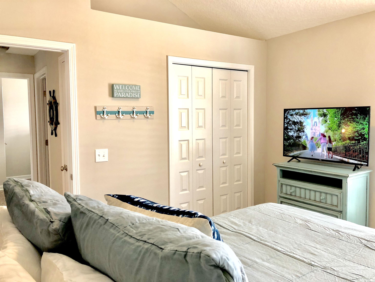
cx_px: 188
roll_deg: +1.3
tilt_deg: -3.6
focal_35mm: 28
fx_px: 303
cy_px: 141
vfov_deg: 49.7
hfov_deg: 63.4
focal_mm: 4
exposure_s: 1/24
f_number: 1.8
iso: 40
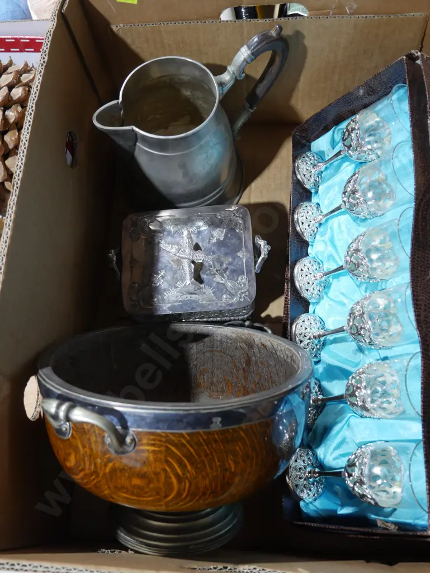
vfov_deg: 51.3
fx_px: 596
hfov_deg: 39.7
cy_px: 286
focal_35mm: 36
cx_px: 215
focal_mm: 18
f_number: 4
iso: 1000
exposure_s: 1/60
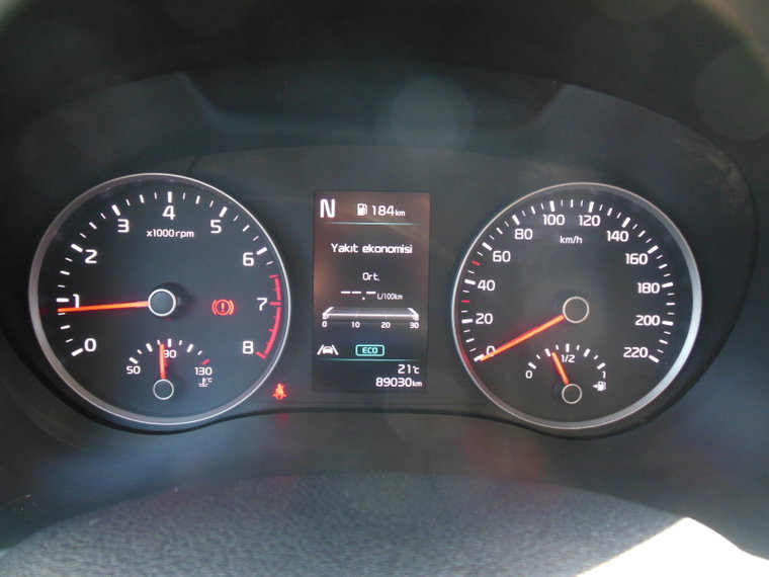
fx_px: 555
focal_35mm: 25
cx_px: 384
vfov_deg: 54.9
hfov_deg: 69.4
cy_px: 288
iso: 400
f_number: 3.2
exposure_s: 1/50
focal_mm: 4.5
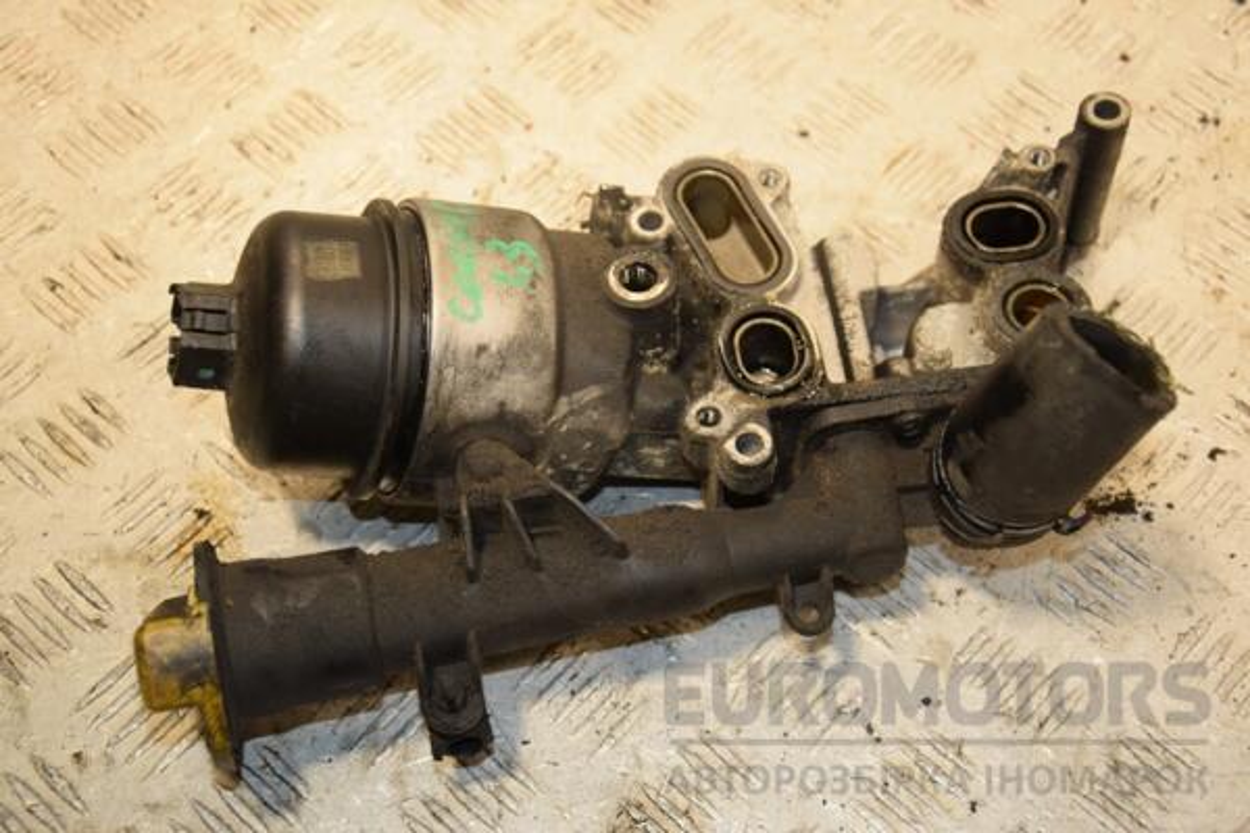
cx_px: 625
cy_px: 416
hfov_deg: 35.1
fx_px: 1979
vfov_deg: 23.8
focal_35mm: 57
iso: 800
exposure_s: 1/200
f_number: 5
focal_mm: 38
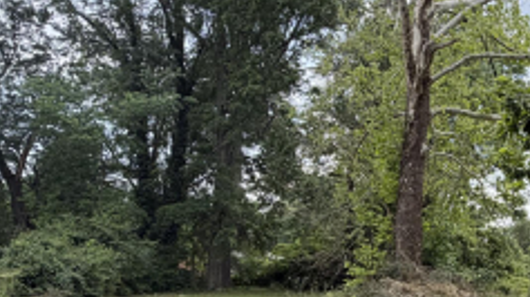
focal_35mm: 43
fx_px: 604
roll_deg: -1.0
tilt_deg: +1.8
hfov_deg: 45.2
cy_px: 250
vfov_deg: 27.0
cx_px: 419
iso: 40
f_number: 2.2
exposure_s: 1/545
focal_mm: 2.22
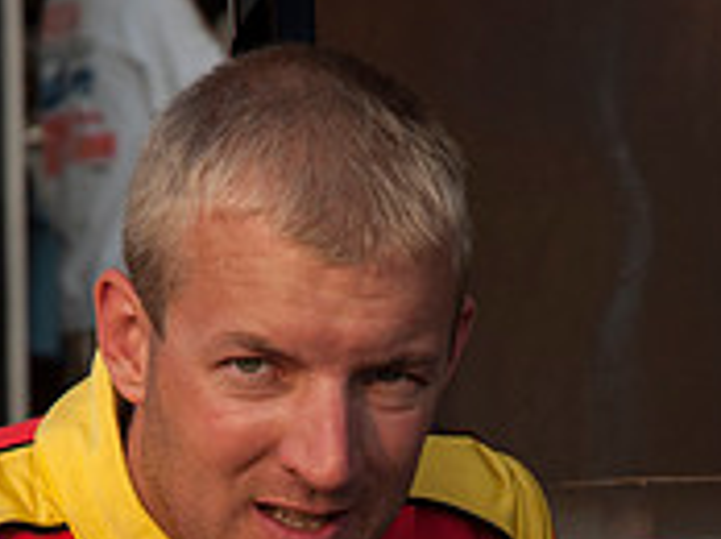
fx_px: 5450
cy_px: 659
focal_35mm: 262
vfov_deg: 5.6
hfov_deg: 7.6
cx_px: 375
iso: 100
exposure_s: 1/400
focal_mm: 70
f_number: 5.6
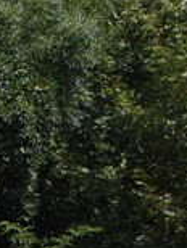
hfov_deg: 3.6
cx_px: -537
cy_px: 604
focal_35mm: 393
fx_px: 2821
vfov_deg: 4.9
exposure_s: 1/320
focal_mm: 35
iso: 100
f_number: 6.3
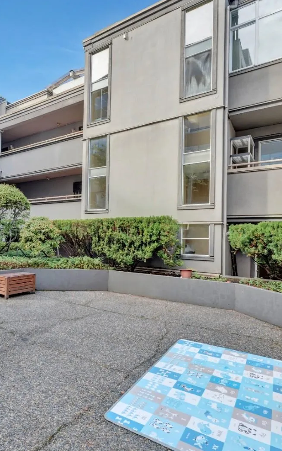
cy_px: 230
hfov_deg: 50.7
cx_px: 67
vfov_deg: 77.3
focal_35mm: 23
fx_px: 282
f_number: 8
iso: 400
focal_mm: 14.6
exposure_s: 1/125
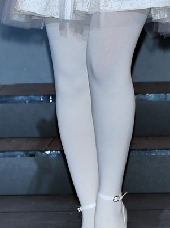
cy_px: -112
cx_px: 108
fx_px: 7682
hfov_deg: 1.3
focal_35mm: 1172
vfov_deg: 1.7
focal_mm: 170
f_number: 5.6
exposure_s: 1/250
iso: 800
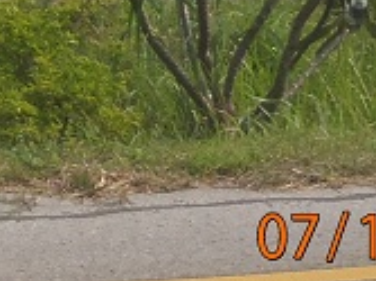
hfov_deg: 5.1
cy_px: -427
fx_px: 4157
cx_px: -408
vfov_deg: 3.8
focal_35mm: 383
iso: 80
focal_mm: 11.43
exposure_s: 1/400
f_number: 5.4
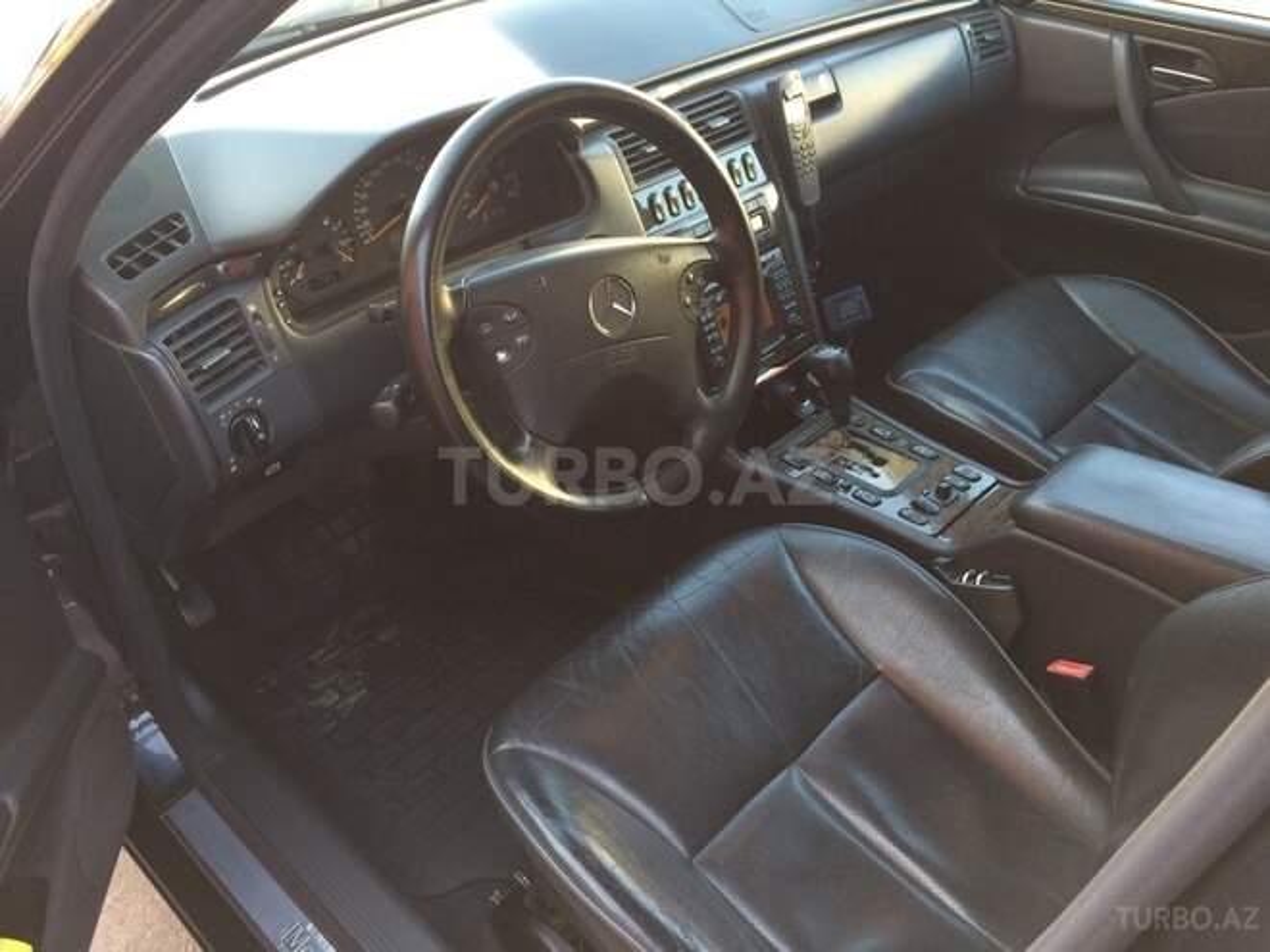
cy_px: 476
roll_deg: +0.9
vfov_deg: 48.2
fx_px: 1064
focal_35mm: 29
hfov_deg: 61.7
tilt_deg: -36.9
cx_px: 635
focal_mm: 4.15
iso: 40
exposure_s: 1/33
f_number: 2.2
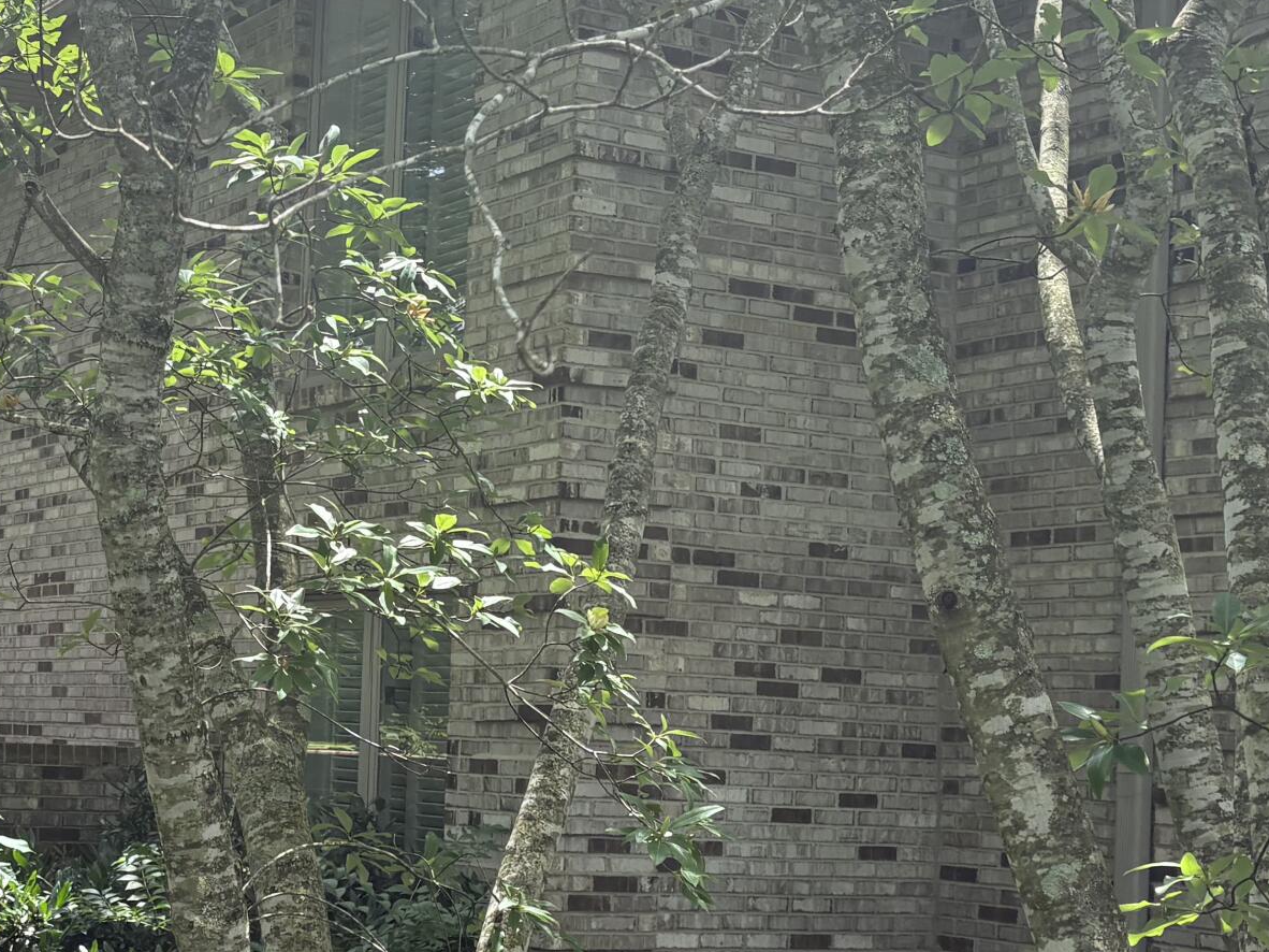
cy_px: 633
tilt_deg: +2.9
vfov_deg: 22.2
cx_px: 171
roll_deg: -3.0
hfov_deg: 28.5
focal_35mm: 66
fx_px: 2419
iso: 64
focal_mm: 5.96
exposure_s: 1/1117
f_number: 1.6
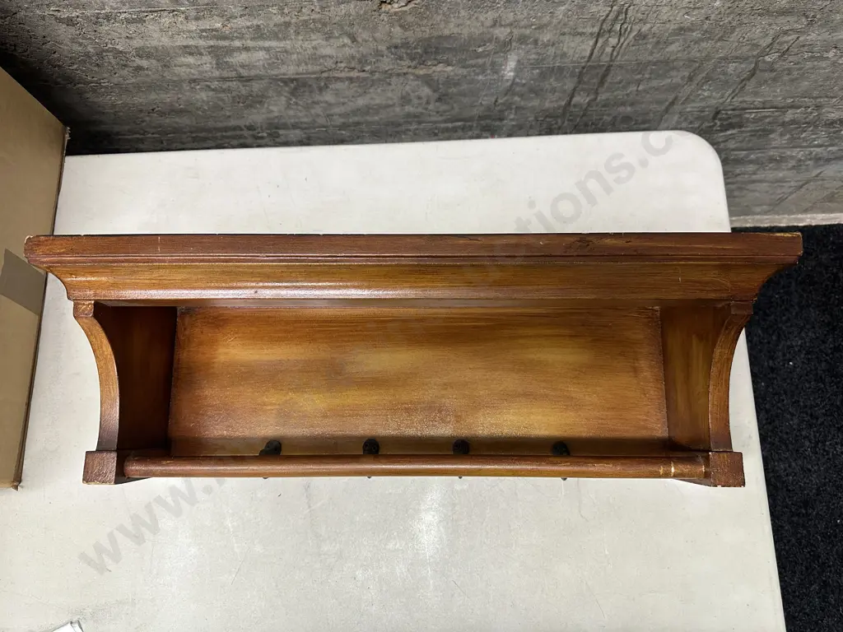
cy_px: 316
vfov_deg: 56.8
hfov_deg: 71.6
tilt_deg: -77.9
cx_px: 422
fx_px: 584
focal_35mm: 24
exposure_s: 1/100
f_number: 1.78
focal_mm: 6.86
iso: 200
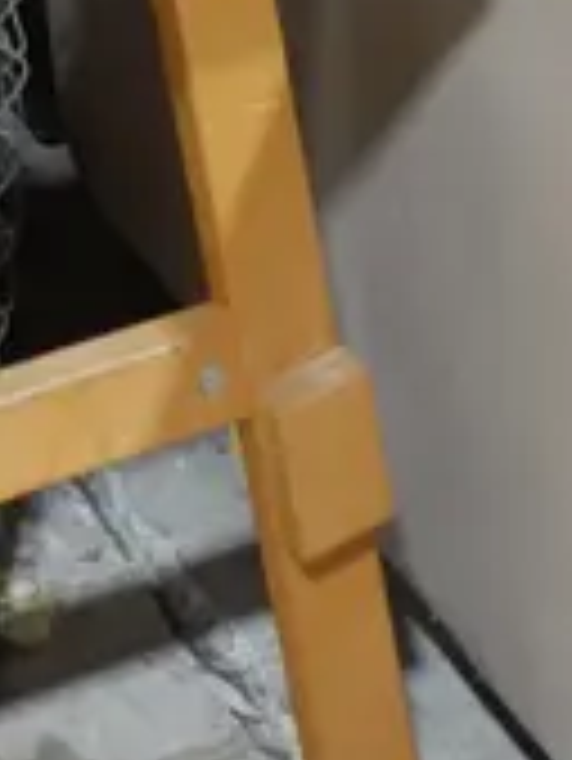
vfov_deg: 9.5
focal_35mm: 182
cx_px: -218
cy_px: -1165
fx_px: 4005
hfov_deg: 8.0
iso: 640
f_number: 3.6
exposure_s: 1/60
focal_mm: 15
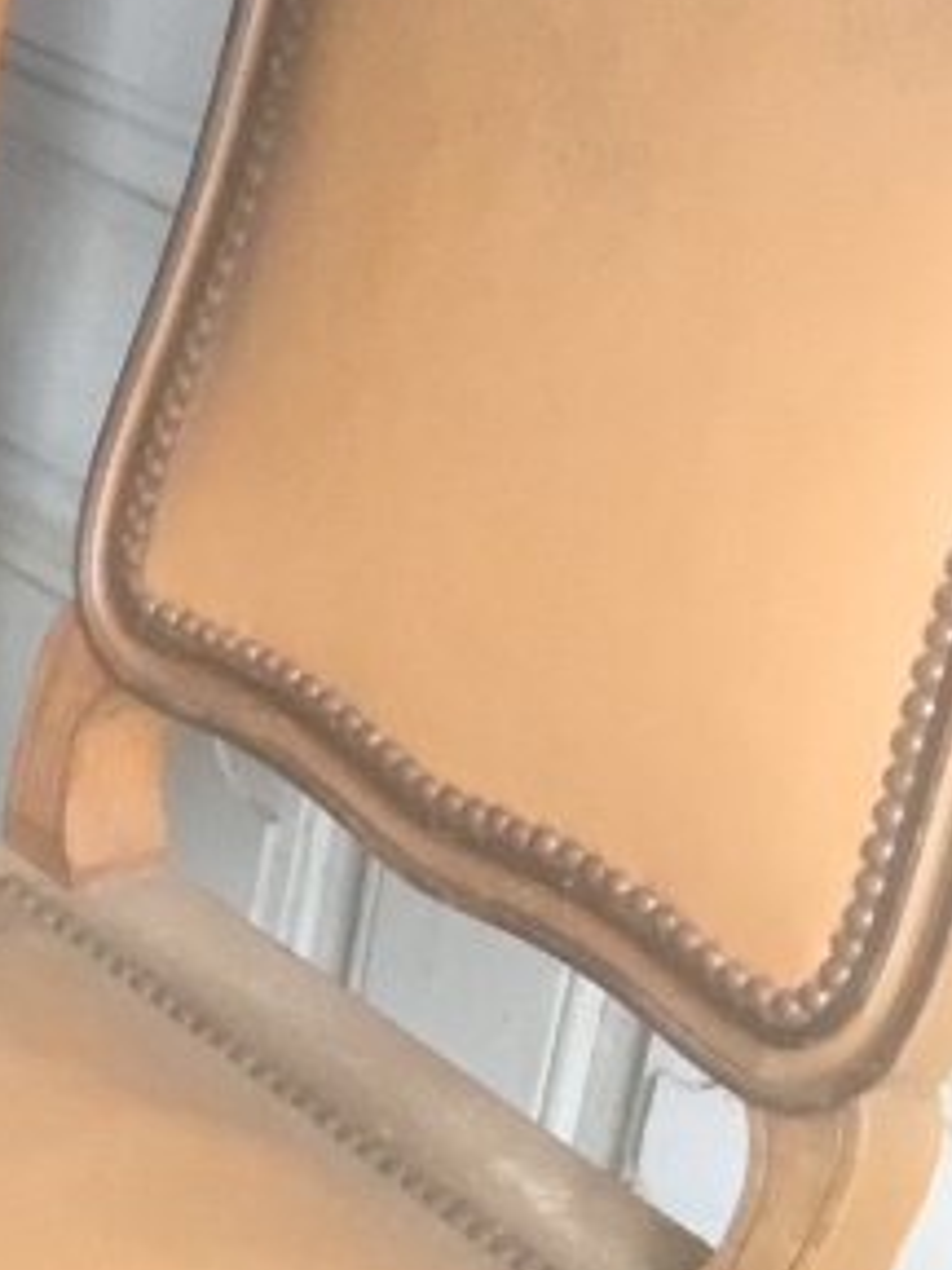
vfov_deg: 15.0
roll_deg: +0.7
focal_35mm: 129
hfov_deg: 10.6
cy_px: 1235
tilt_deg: -32.5
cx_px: -934
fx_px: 4730
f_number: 2.4
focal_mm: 3.3
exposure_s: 1/33
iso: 160
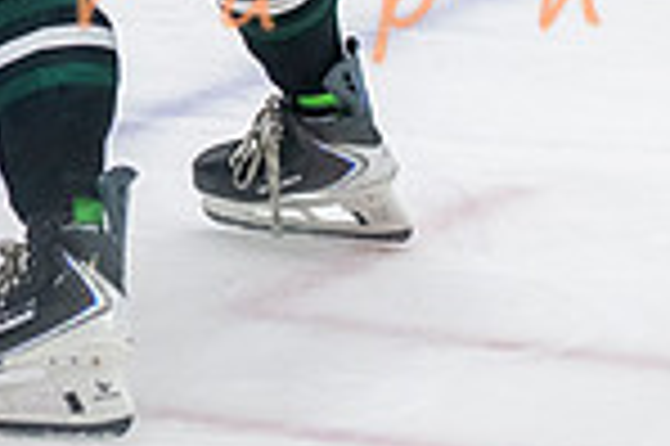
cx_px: -355
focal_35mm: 311
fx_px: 5782
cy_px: -259
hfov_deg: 6.5
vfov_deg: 4.4
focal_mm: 70
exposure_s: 1/640
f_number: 3.2
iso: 3200
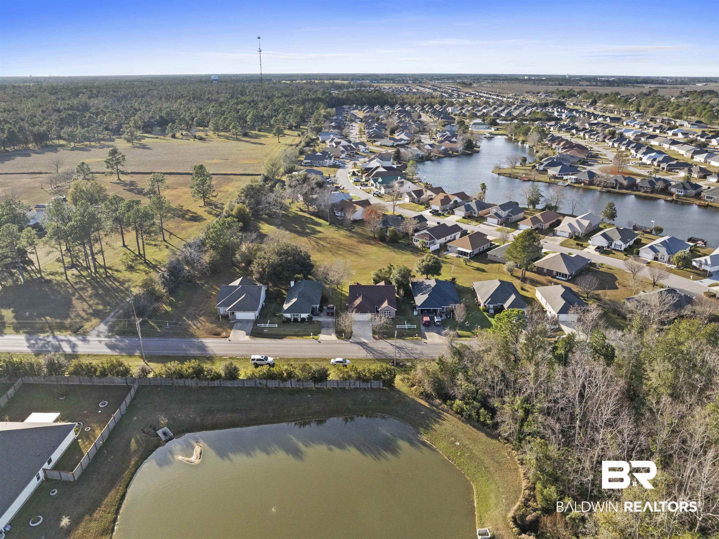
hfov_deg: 71.6
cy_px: 270
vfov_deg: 56.8
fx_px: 498
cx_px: 360
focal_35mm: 24
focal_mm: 12.29
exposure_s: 1/120
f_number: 4.5
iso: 400
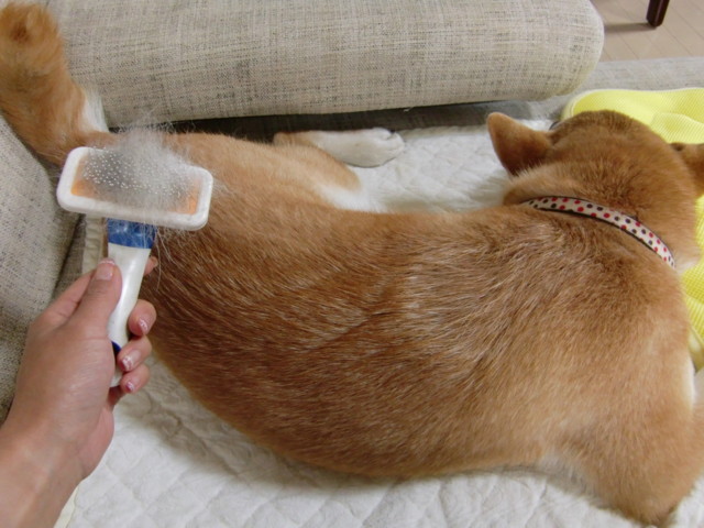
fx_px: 569
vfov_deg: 49.7
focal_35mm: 28
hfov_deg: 63.4
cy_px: 264
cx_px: 352
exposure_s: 1/125
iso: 400
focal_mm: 4.9
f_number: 2.6
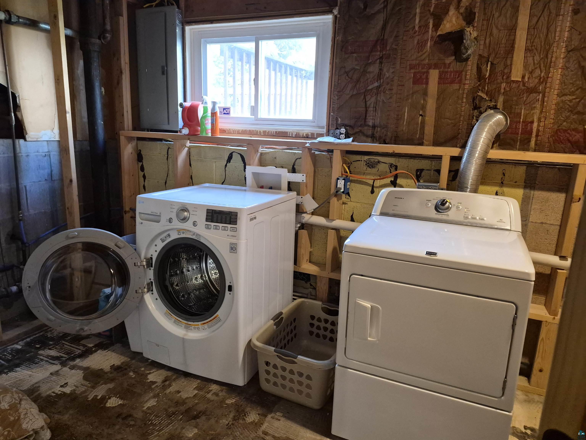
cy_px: 220
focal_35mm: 23
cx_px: 293
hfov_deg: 73.9
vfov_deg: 58.9
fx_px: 389
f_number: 1.8
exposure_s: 1/120
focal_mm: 5.4
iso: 1000
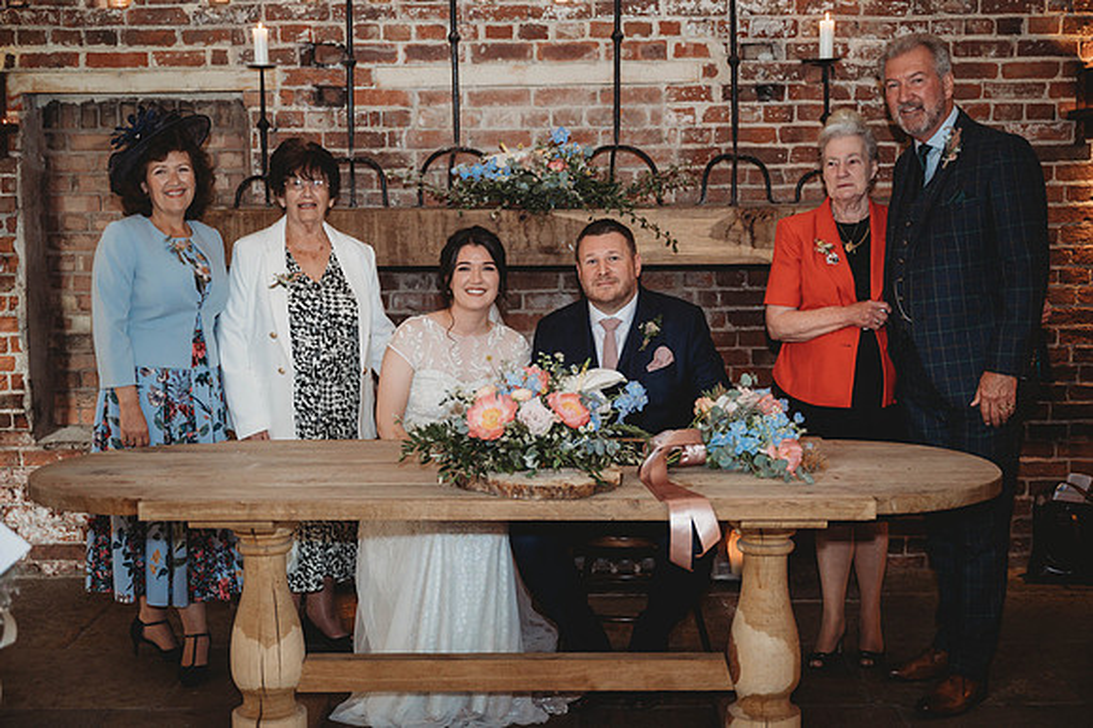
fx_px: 1608
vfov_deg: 25.5
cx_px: 546
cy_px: 364
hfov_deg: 37.5
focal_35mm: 53
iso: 1800
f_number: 2.8
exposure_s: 1/160
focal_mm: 53
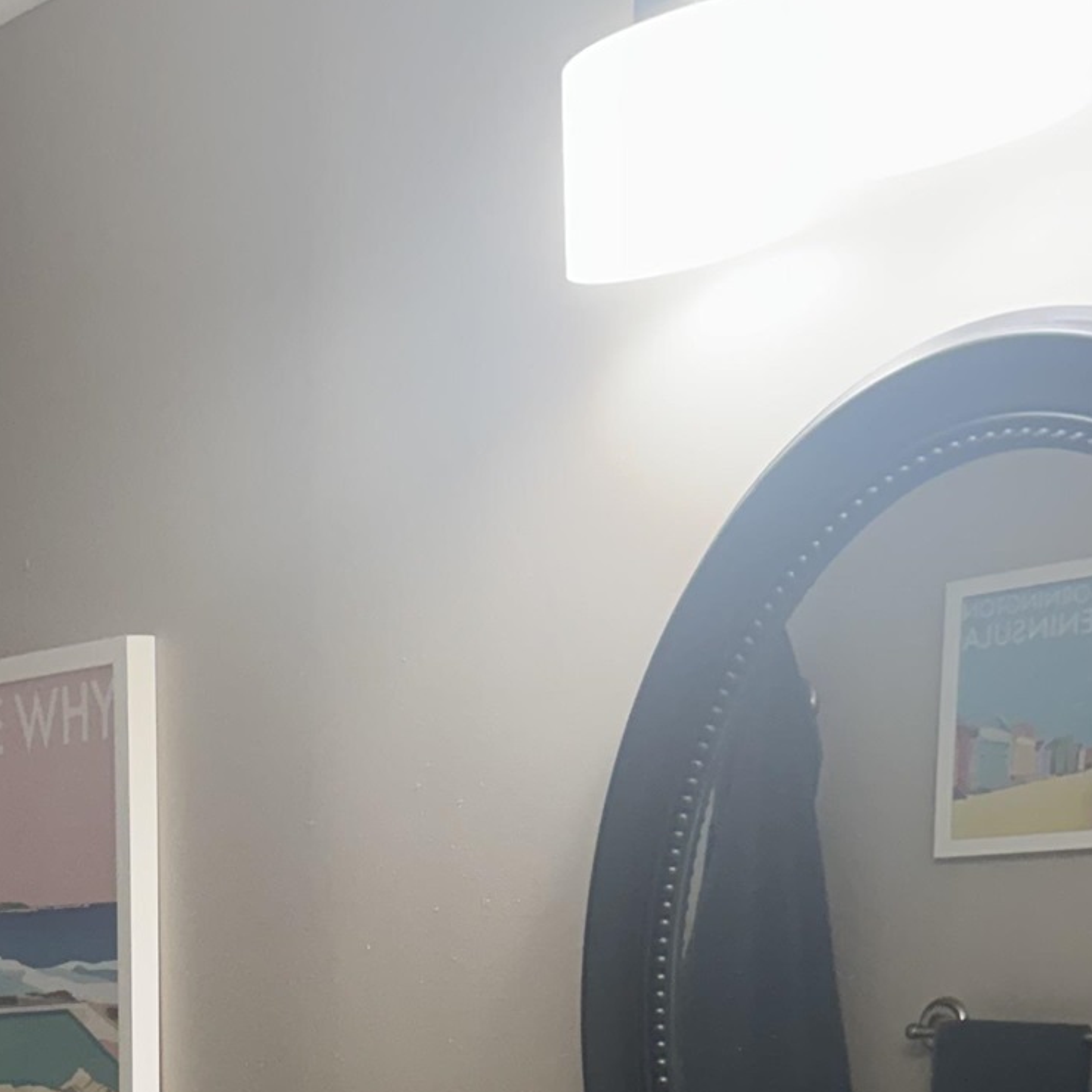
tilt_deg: -16.1
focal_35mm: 66
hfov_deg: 24.5
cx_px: -80
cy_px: 1656
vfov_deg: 21.6
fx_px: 2356
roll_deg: +2.5
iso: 160
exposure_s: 1/120
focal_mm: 6.76
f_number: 1.78
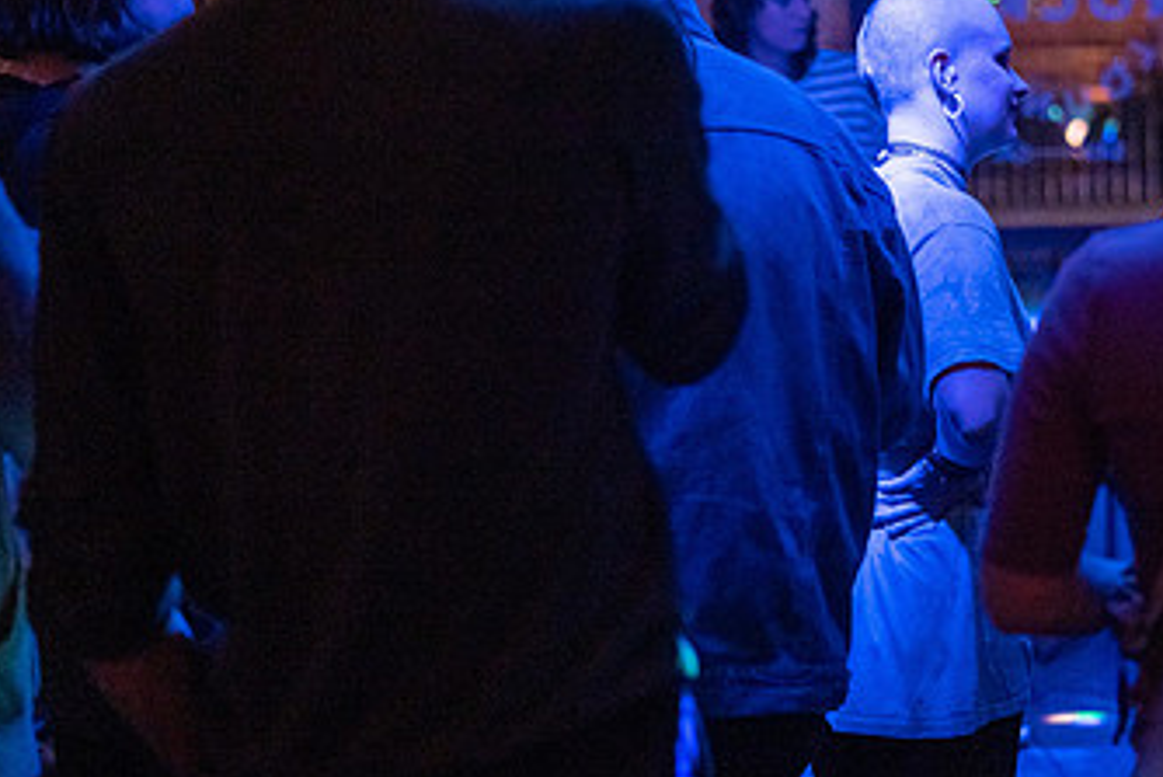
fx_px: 2844
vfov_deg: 15.5
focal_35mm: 88
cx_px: 790
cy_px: 312
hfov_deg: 23.0
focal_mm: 50
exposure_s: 1/200
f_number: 1.8
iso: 3200
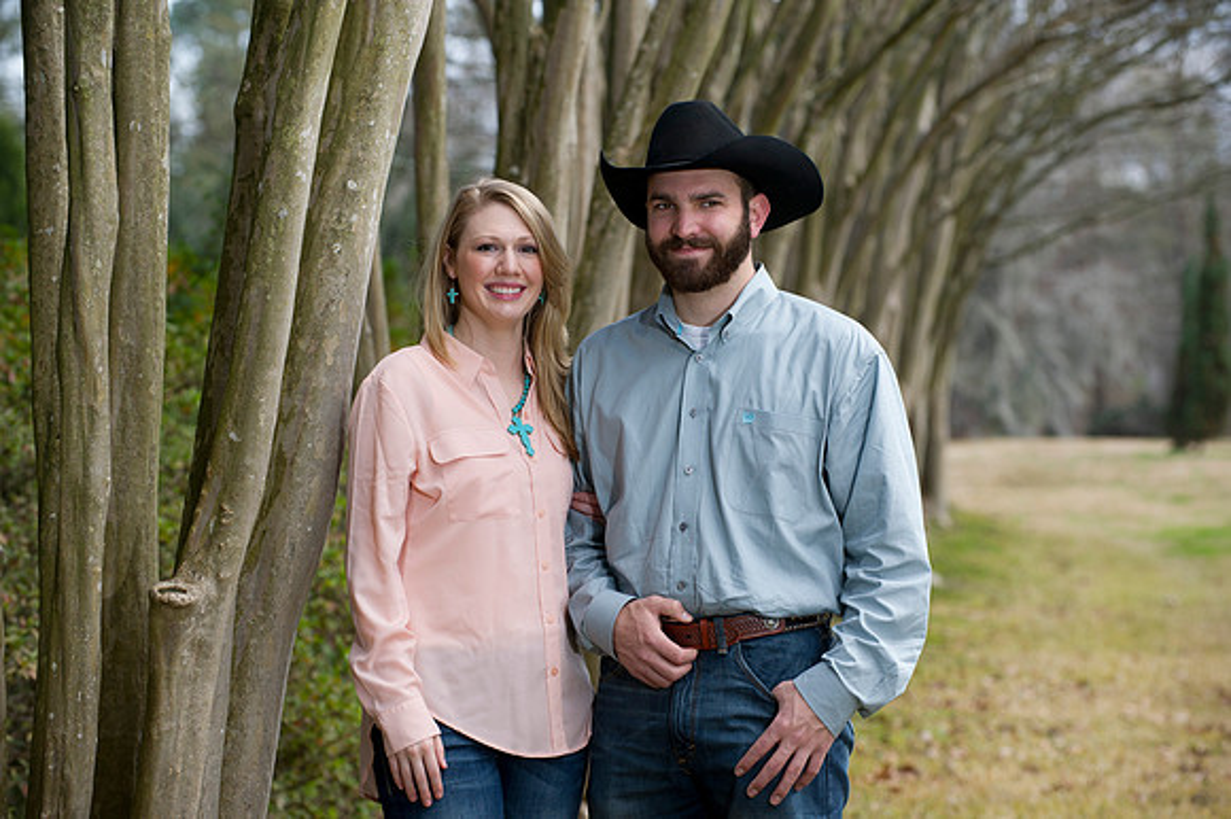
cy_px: 410
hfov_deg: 15.2
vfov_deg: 10.1
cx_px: 616
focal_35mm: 135
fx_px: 4613
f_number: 4.5
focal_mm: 135
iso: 250
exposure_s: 1/200
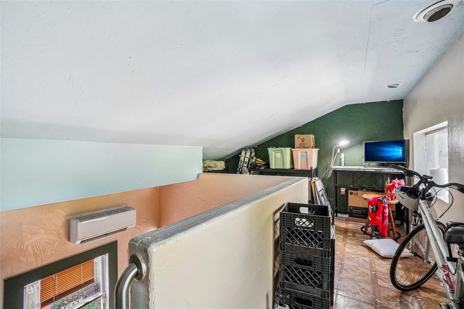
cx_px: 232
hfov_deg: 100.4
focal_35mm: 15
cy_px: 154
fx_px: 193
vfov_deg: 77.3
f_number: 8
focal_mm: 10
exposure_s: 1/30
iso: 6400
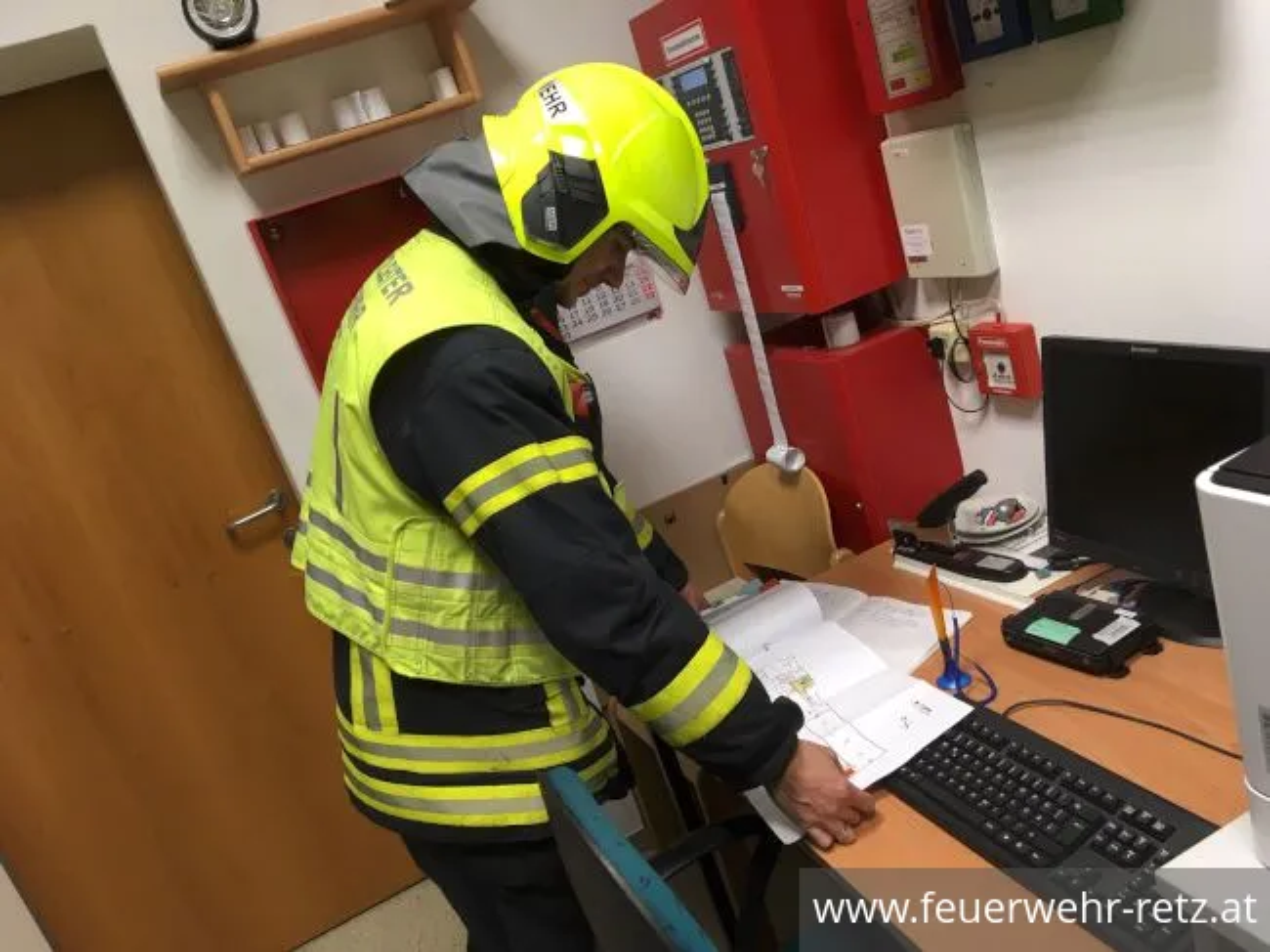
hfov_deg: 61.7
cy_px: 476
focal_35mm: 29
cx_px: 635
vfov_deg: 48.2
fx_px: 1064
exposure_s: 1/33
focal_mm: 4.15
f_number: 2.2
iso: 100
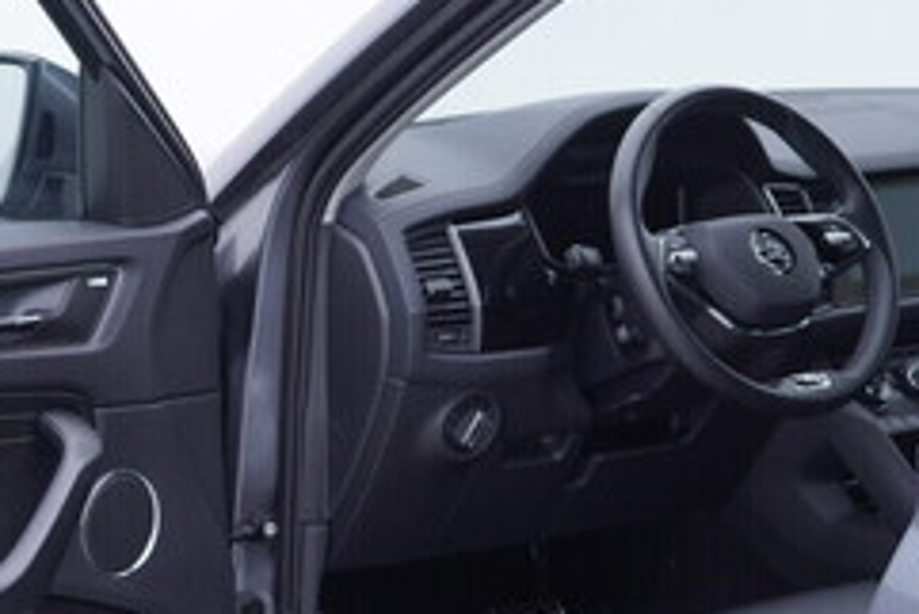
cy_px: 376
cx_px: 198
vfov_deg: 16.7
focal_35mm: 82
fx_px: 2094
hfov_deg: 24.4
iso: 125
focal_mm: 24
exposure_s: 1/50
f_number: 3.2
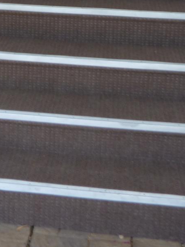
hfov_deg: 20.3
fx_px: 513
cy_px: -36
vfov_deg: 24.8
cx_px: 43
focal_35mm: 72
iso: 80
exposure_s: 1/80
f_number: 3.4
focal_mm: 4.7
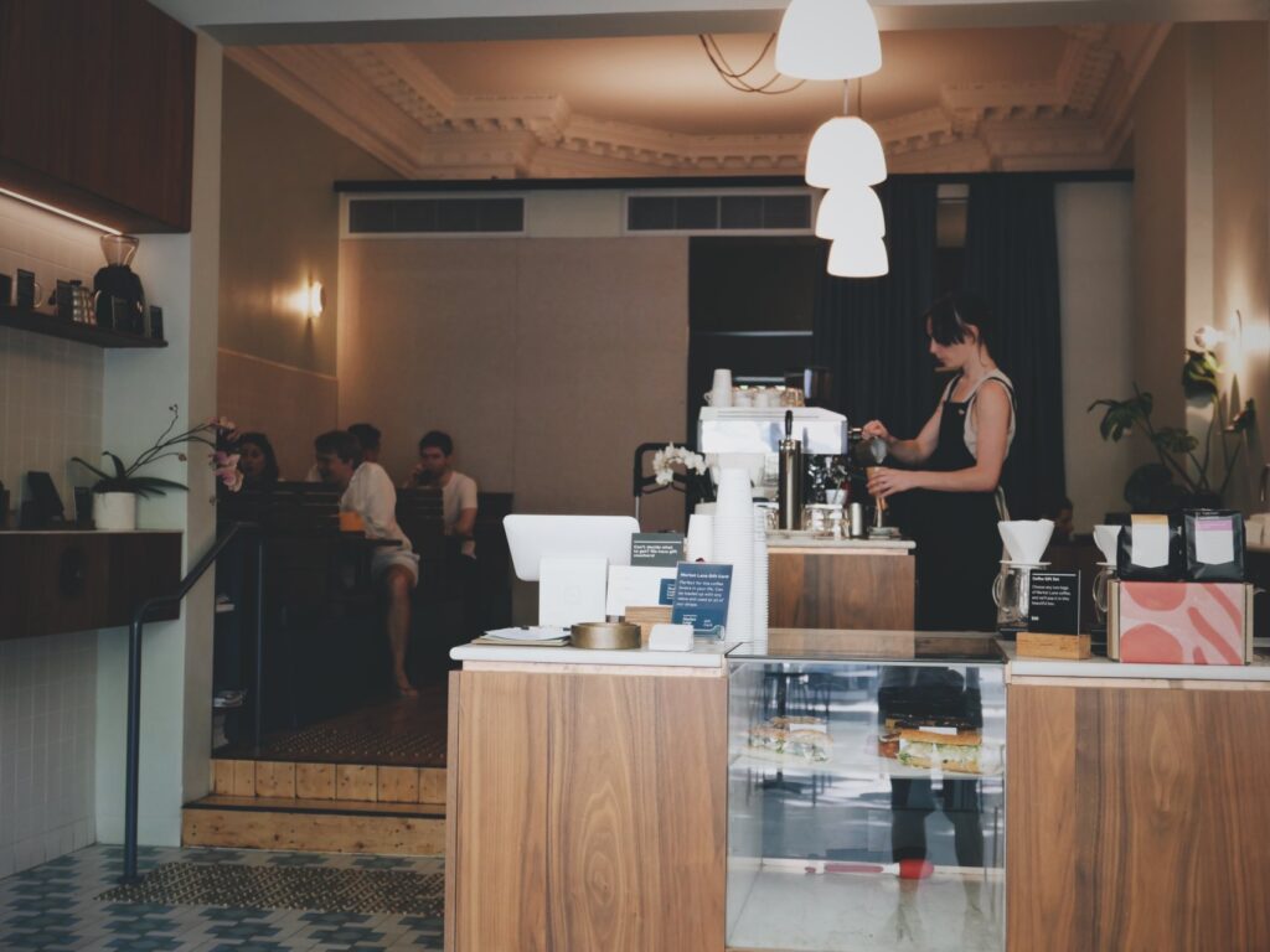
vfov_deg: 30.3
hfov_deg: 39.7
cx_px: 635
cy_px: 476
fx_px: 1761
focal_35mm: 48
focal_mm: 21.5
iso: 1000
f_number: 2.7
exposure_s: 1/100
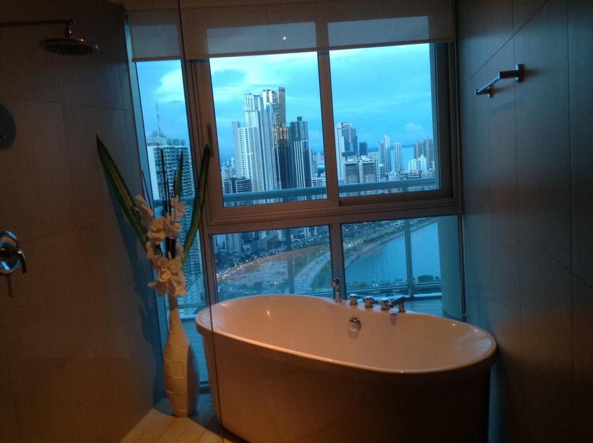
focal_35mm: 35
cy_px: 222
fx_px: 599
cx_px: 296
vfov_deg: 40.6
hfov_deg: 52.7
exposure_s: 1/15
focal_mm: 4.28
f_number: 2.4
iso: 200
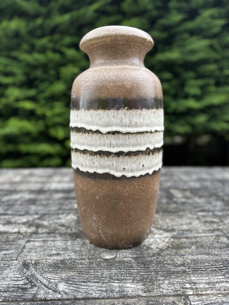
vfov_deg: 71.6
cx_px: 114
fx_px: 212
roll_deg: +0.6
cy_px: 152
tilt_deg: -12.8
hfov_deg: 56.8
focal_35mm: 24
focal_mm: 6.86
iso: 80
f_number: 1.78
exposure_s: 1/594
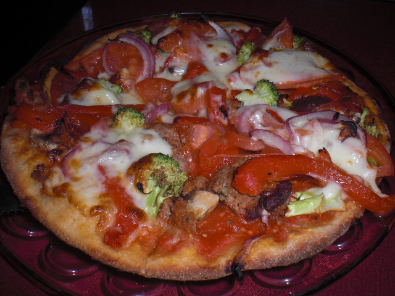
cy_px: 148
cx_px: 198
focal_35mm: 38
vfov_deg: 37.7
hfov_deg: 49.0
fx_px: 434
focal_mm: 6.3
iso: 64
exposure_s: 1/60
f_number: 5.6
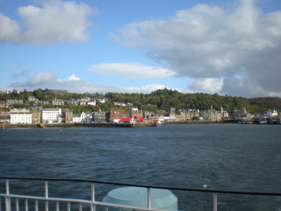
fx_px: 309
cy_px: 106
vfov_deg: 37.8
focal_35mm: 38
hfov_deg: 49.0
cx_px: 140
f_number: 4.6
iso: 64
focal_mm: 6.3
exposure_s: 1/415
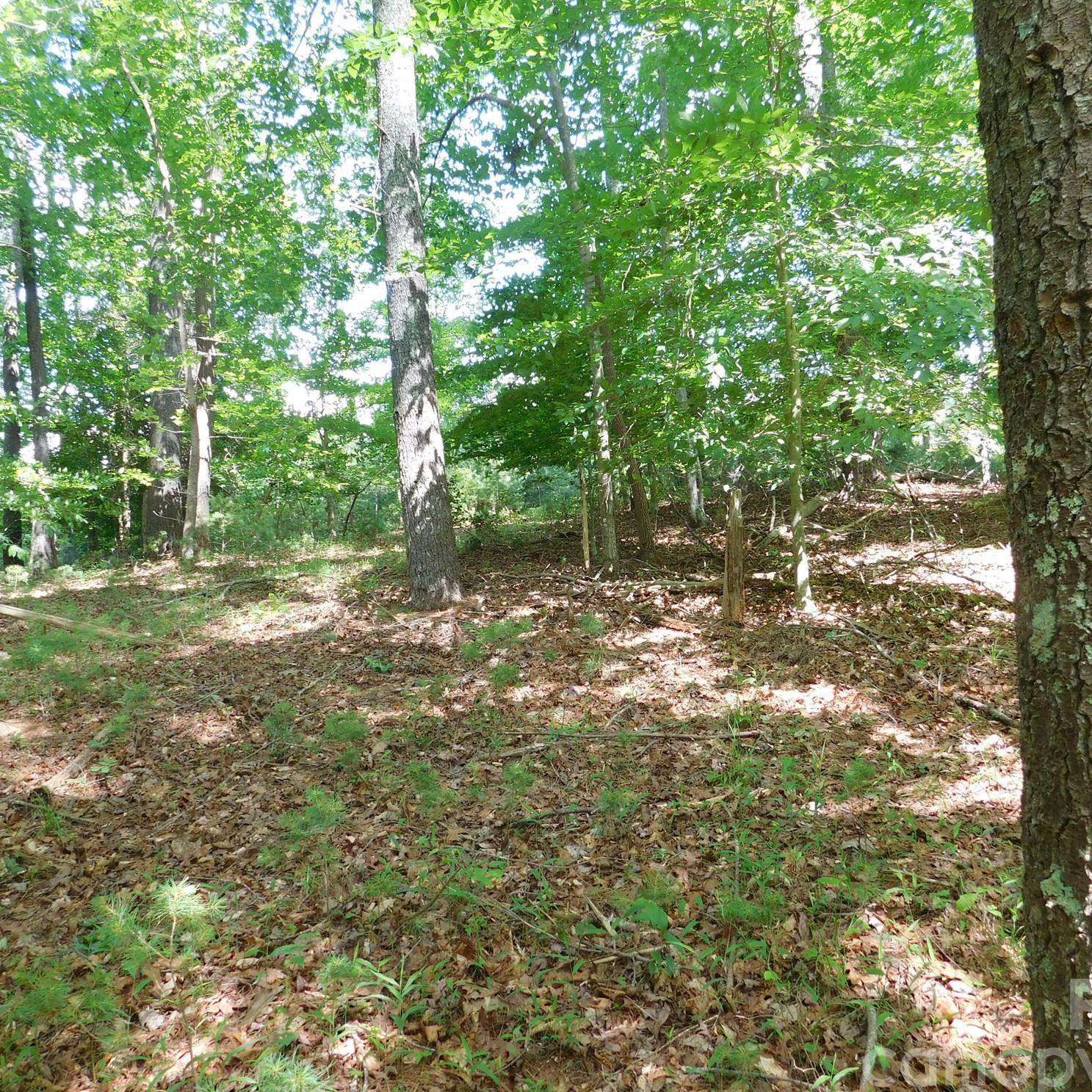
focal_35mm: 28
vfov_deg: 57.3
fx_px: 999
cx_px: 552
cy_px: 559
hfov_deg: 57.3
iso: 125
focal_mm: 4
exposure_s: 1/50
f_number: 3
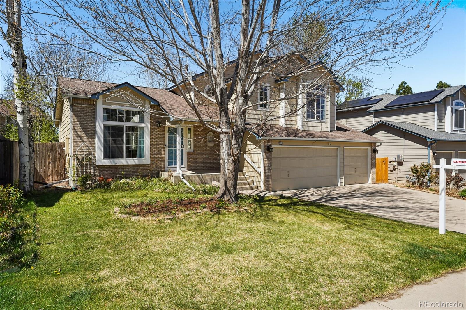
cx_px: 233
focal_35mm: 22
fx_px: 291
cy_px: 155
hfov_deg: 77.3
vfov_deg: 56.1
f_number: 8
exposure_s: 1/250
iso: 100
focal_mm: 22.5
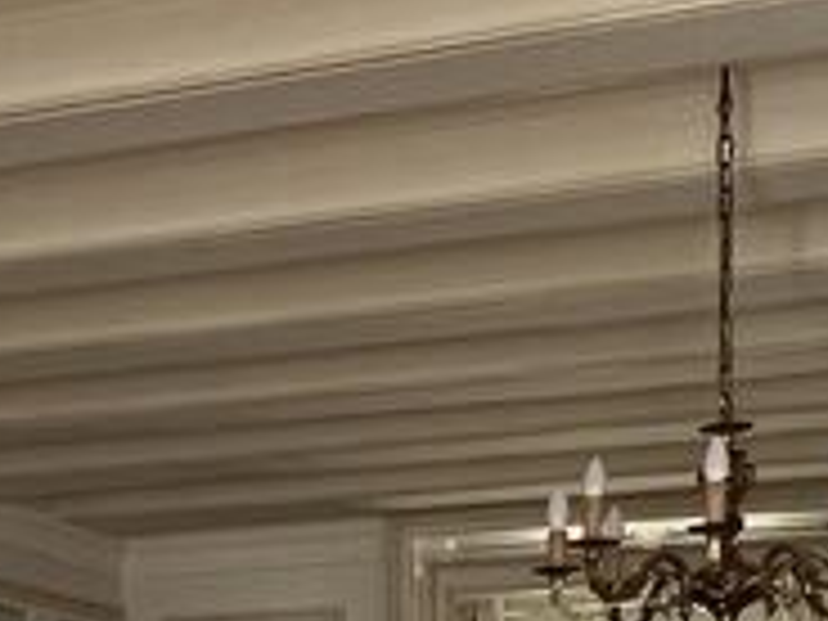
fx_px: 2033
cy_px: 1004
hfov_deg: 21.7
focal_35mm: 85
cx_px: -108
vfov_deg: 15.6
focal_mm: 1.57
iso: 160
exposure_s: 1/99
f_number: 1.8
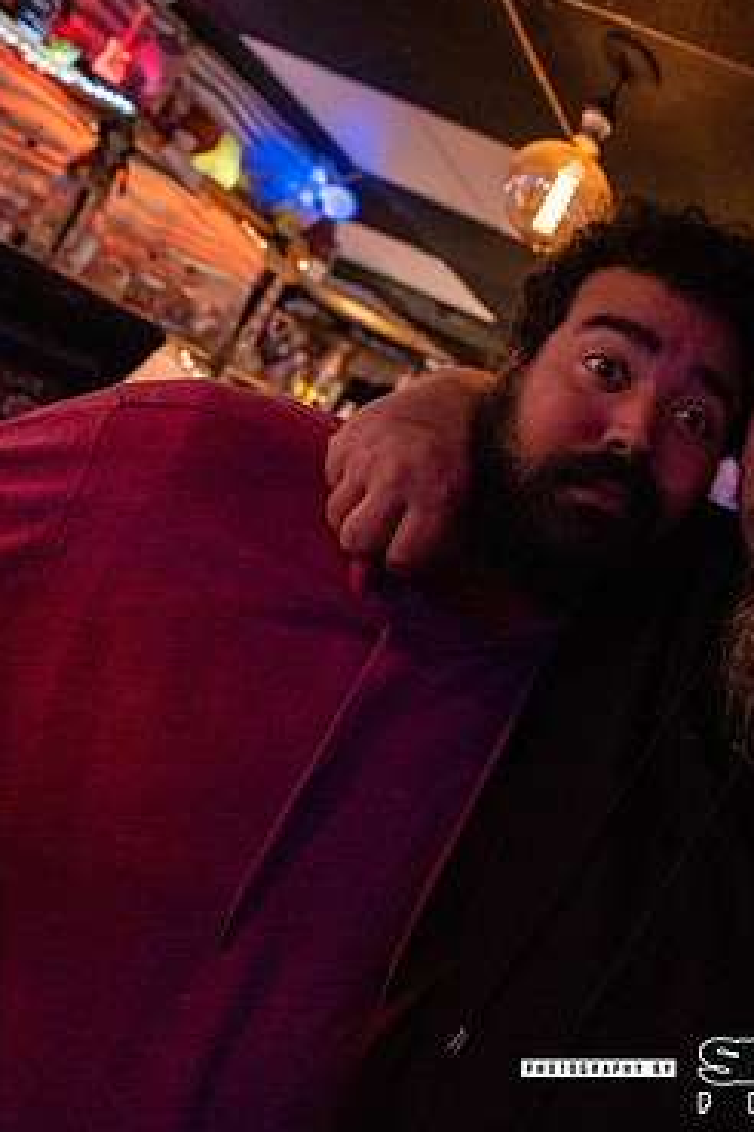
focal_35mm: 22
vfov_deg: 78.6
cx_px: 809
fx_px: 691
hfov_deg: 44.9
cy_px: 572
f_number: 2.8
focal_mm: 14
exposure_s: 1/250
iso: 3200
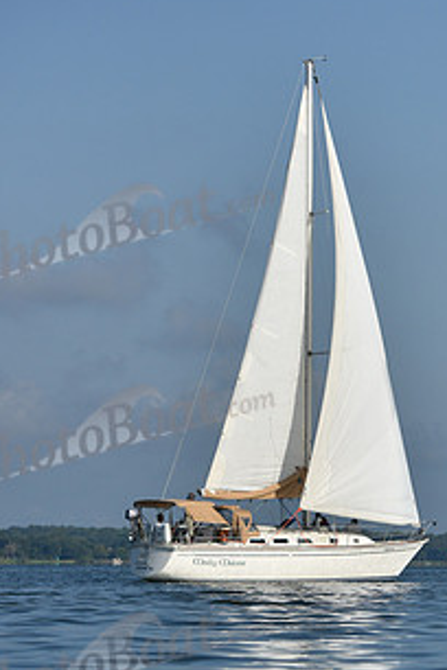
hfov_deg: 6.2
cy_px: 515
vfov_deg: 9.3
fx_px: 4097
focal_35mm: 220
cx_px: 389
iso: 320
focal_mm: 116
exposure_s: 1/8000
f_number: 4.5
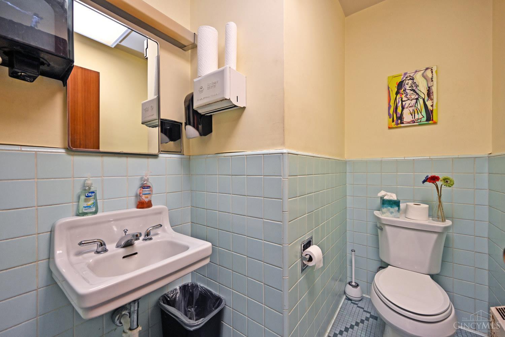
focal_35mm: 14
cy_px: 168
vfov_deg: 81.2
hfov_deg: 104.3
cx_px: 252
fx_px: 196
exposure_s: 1/60
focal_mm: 14
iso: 220
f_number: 4
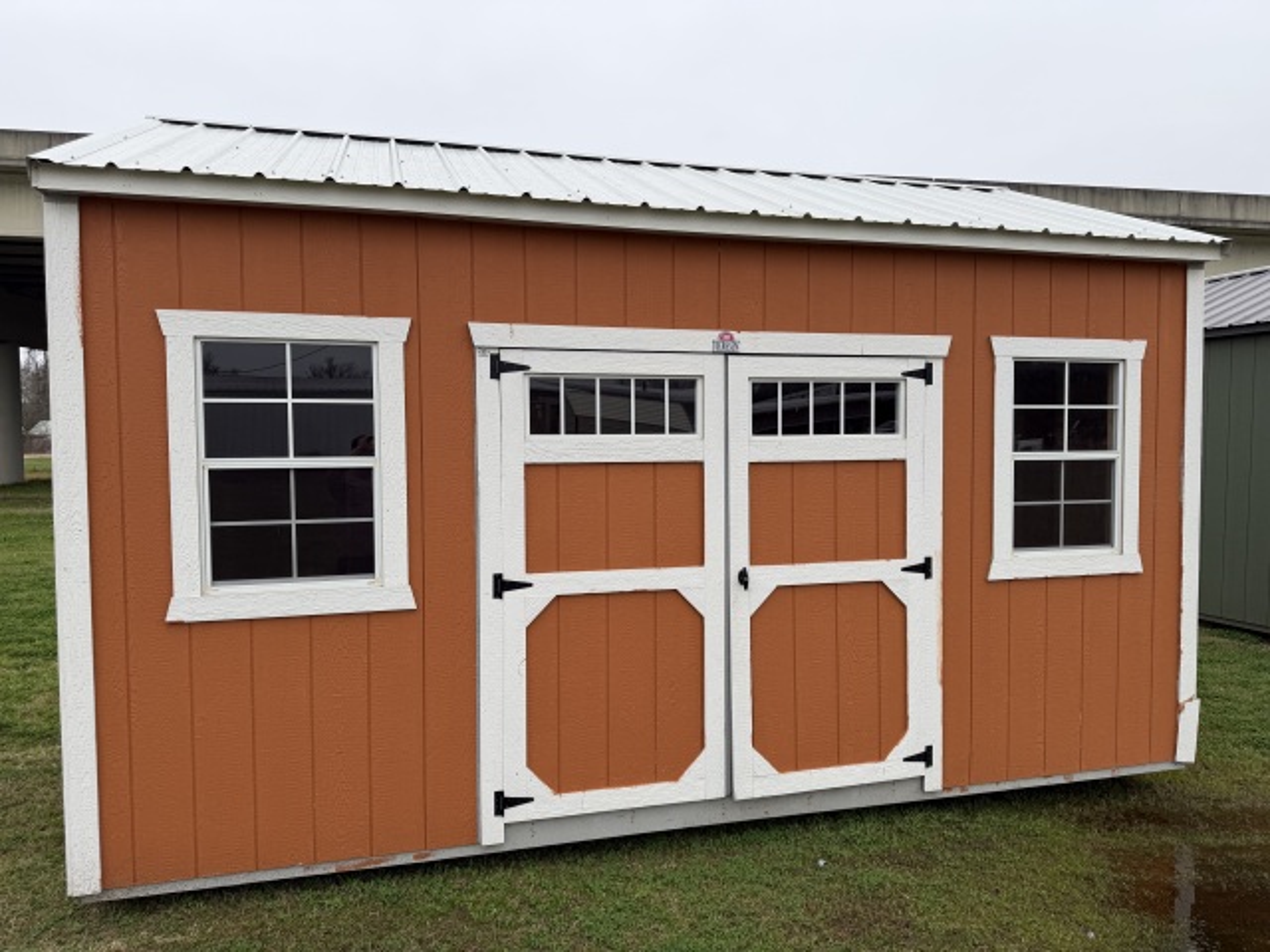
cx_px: 635
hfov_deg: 71.6
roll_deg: -0.2
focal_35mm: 24
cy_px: 476
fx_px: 881
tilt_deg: -0.5
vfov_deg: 56.8
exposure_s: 1/1361
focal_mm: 6.76
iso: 80
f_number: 1.78
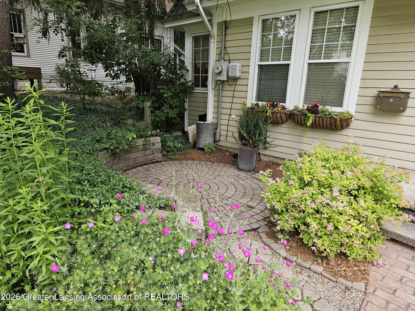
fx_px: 276
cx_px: 208
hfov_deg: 73.9
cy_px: 156
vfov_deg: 58.9
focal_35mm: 23
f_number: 1.7
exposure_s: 1/180
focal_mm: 6.3
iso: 32
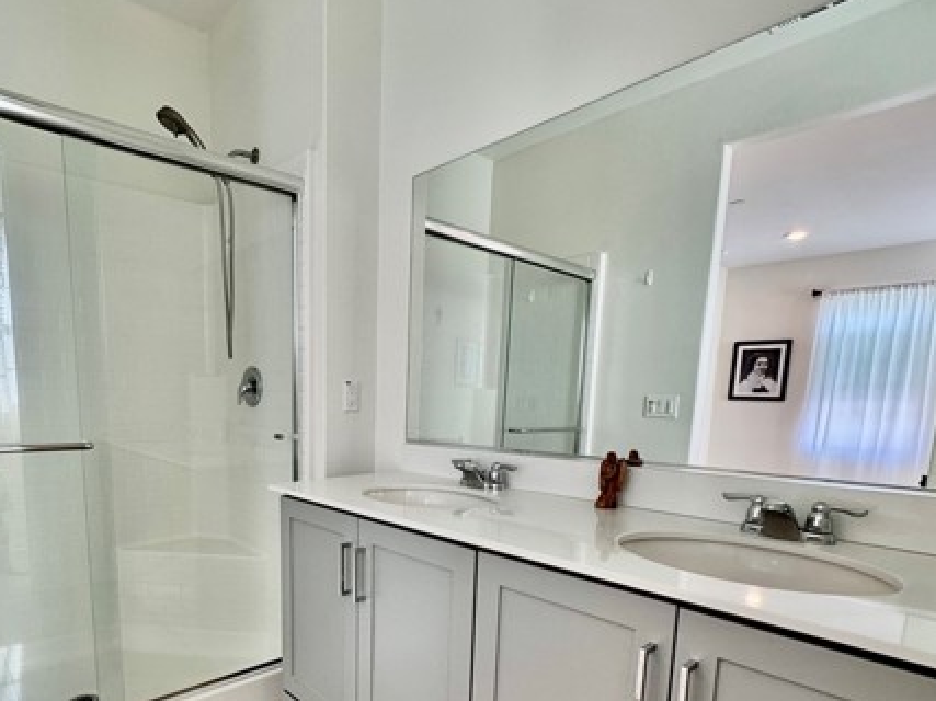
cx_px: 359
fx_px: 568
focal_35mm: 21
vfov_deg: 61.6
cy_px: 478
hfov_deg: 77.8
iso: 160
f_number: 2.2
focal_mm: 2.22
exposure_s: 1/120
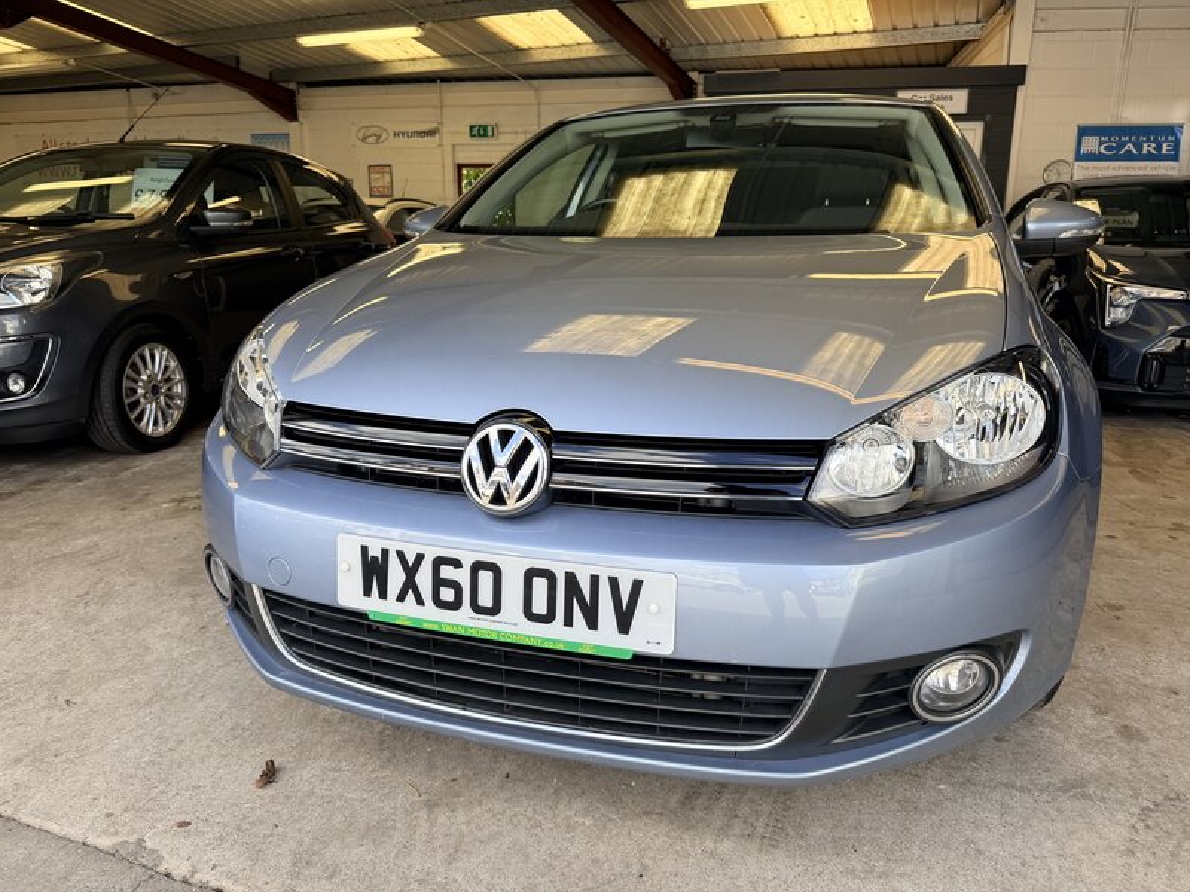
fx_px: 825
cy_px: 446
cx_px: 595
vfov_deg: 56.8
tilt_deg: -13.4
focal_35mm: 24
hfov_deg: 71.6
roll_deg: -0.5
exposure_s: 1/593
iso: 80
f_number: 1.78
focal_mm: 6.76
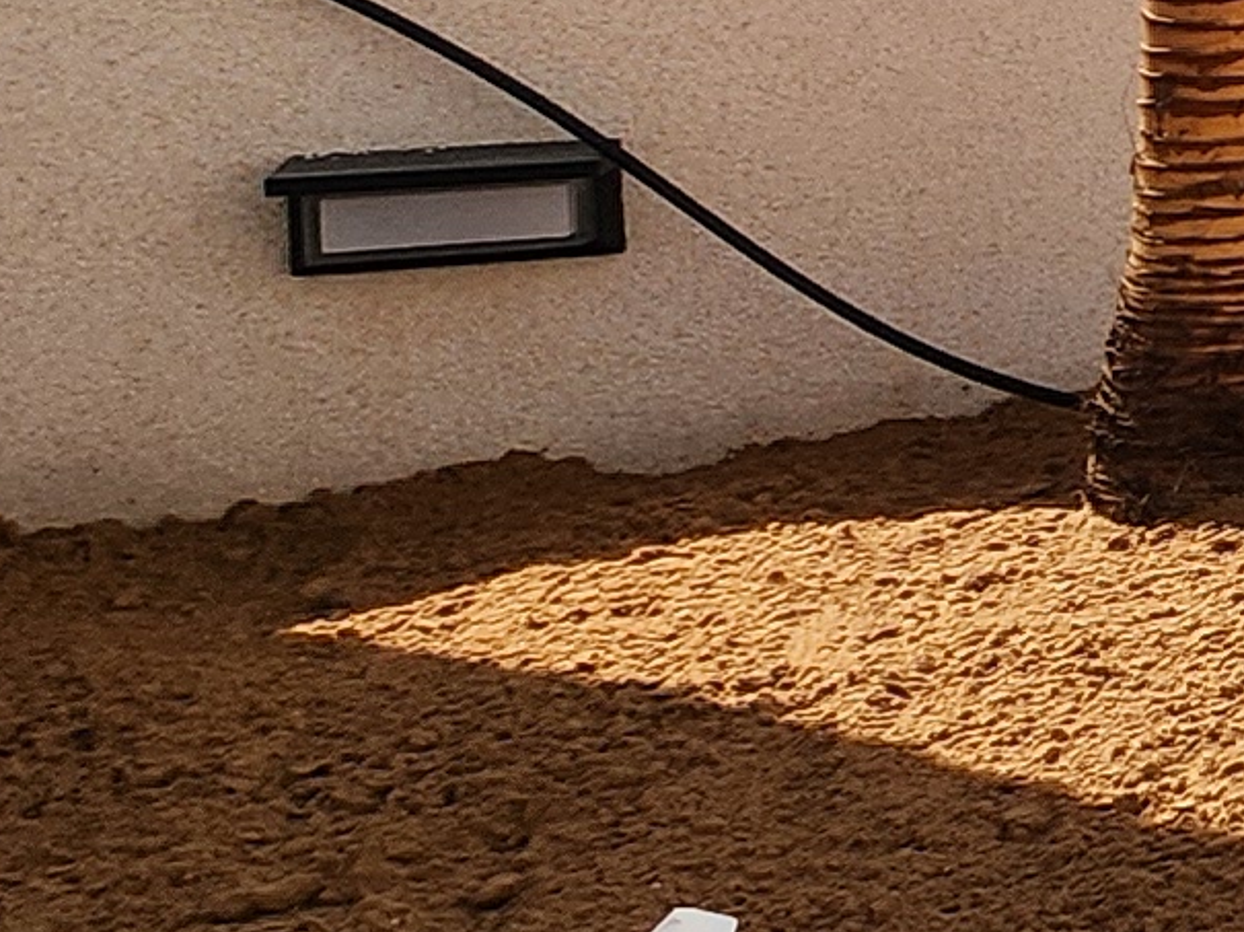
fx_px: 3089
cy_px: -88
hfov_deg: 11.5
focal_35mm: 86
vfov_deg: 16.6
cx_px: 3753
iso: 50
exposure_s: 1/2531
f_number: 2.2
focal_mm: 2.2
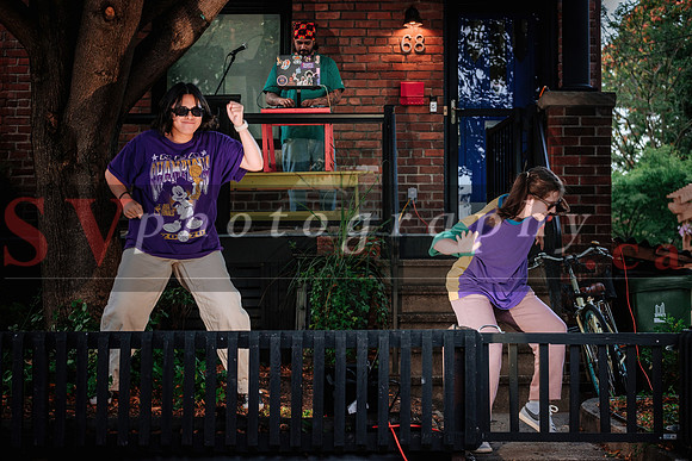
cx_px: 346
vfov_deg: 18.2
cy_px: 230
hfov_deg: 27.0
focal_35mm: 75
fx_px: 1442
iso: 400
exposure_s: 1/200
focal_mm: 50
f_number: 2.8
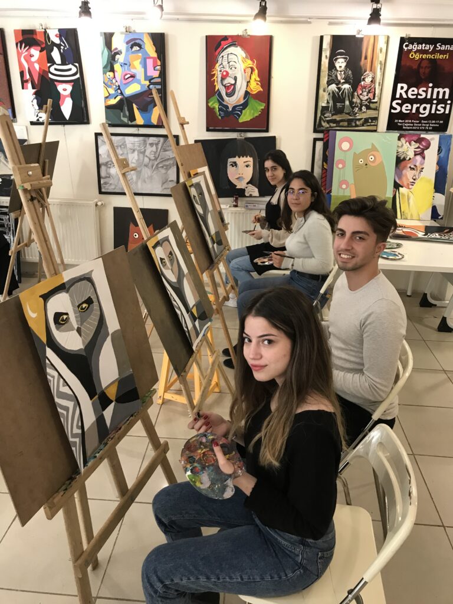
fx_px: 489
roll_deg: -1.4
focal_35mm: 28
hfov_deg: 49.7
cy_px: 302
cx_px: 226
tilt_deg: -21.3
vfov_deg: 63.4
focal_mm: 3.99
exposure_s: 1/16
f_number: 1.8
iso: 50
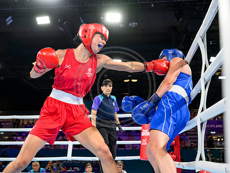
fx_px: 281
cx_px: 100
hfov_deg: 44.4
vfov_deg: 34.2
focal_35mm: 42
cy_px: 87
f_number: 3.2
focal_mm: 36
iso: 2500
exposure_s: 1/1600
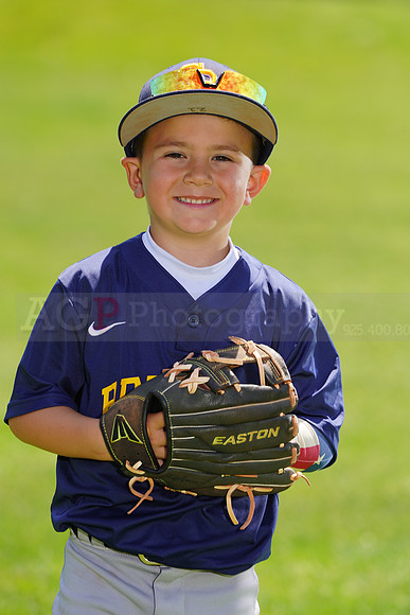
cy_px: 308
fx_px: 4917
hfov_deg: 4.8
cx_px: 205
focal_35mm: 288
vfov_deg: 7.2
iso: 100
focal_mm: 288
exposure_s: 1/250
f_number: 7.1
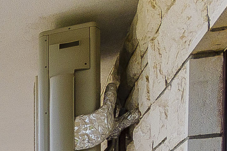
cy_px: 263
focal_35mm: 77
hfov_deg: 17.4
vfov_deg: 15.4
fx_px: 485
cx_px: -245
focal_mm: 10
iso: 100
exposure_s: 1/1000
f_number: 6.3
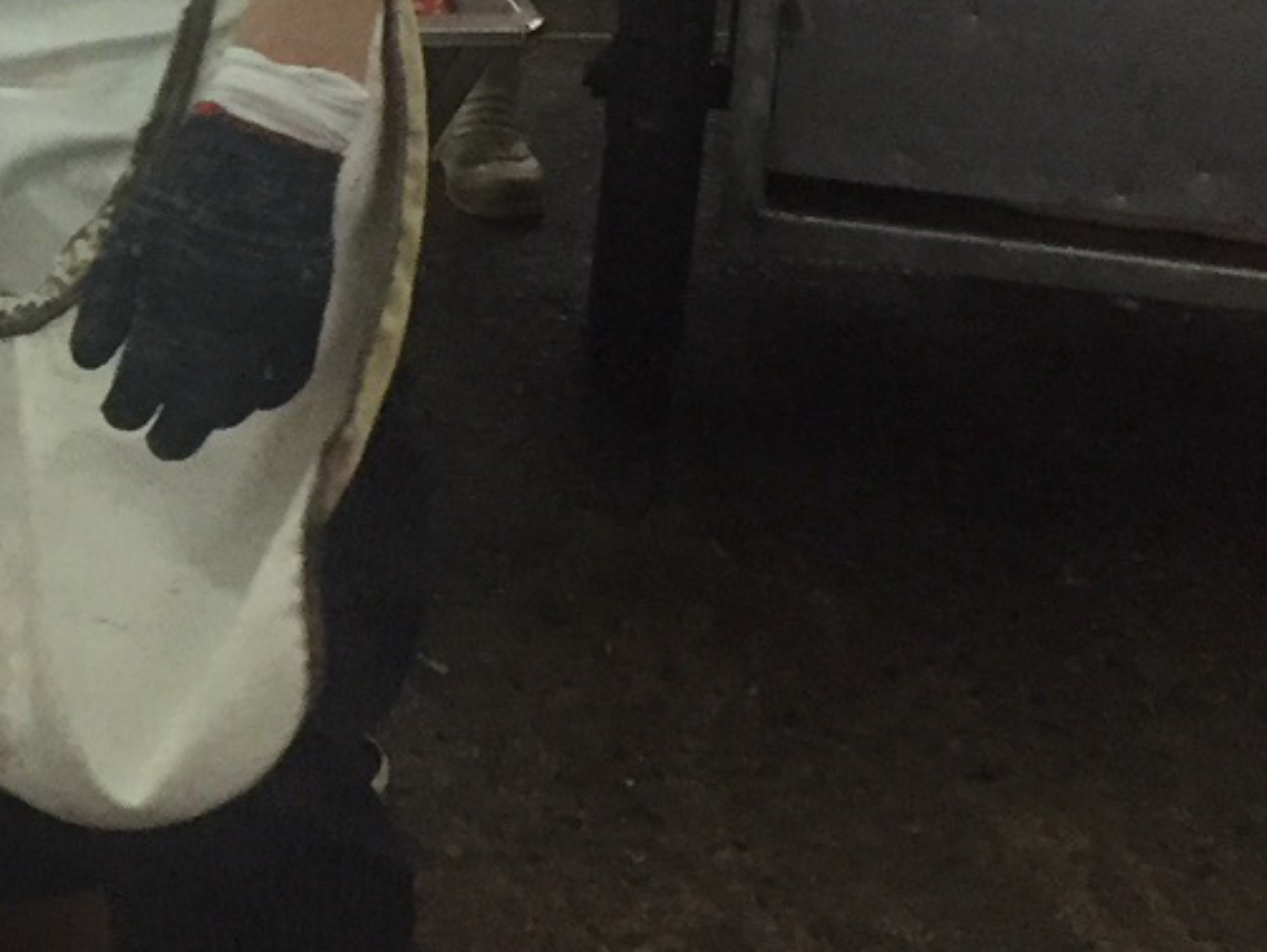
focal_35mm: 94
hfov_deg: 19.9
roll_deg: -3.0
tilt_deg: -15.0
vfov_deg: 15.1
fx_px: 3443
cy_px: -229
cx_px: -128
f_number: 2.2
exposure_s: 1/33
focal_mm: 4.15
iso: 200
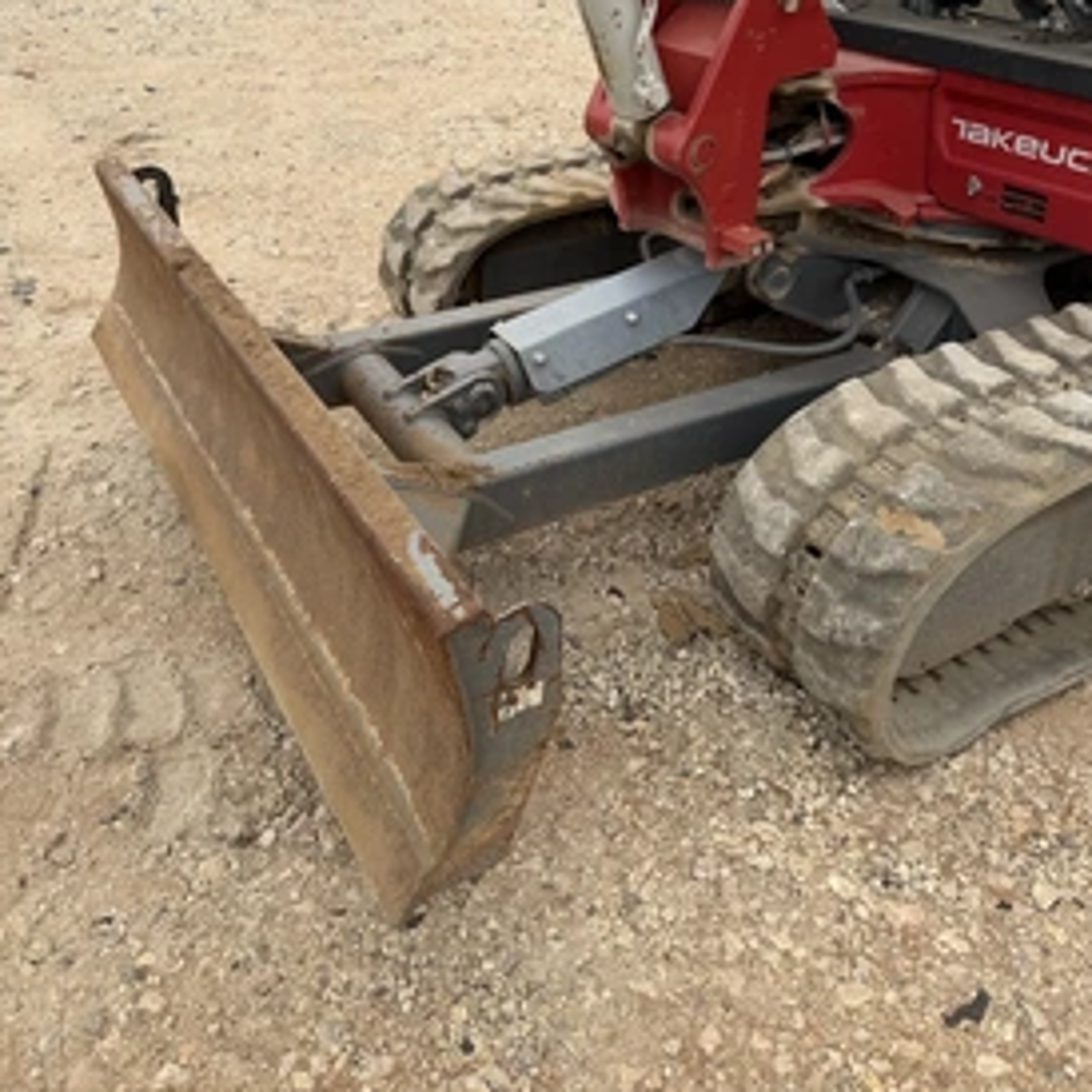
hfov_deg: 52.5
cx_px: 554
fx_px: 1106
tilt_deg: -24.3
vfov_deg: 51.0
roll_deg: +1.0
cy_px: 315
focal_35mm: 31
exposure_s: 1/1689
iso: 80
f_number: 1.78
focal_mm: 6.76
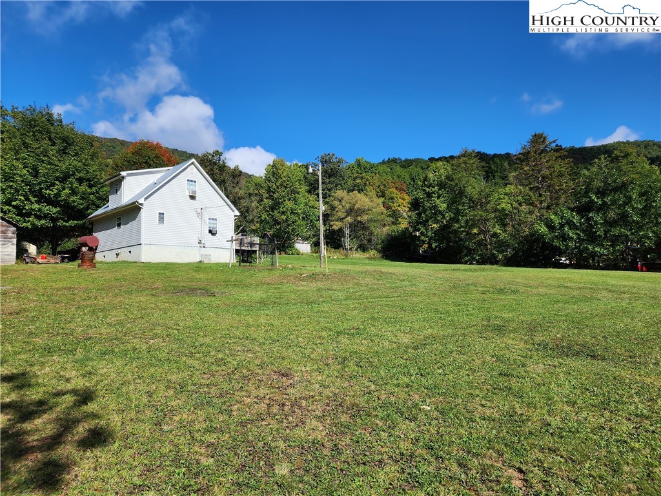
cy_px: 248
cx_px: 330
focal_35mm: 23
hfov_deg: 73.9
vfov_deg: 58.9
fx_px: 439
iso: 12
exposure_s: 1/1343
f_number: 1.8
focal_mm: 6.4
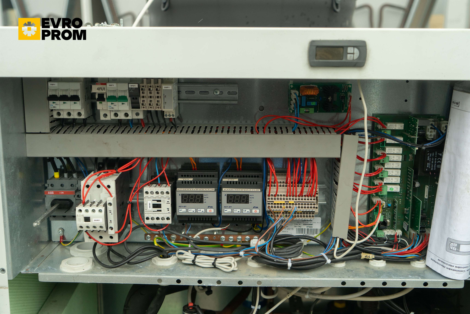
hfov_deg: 49.6
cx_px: 235
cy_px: 157
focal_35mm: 39
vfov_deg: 34.2
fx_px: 509
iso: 500
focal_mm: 39
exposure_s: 1/500
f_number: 4
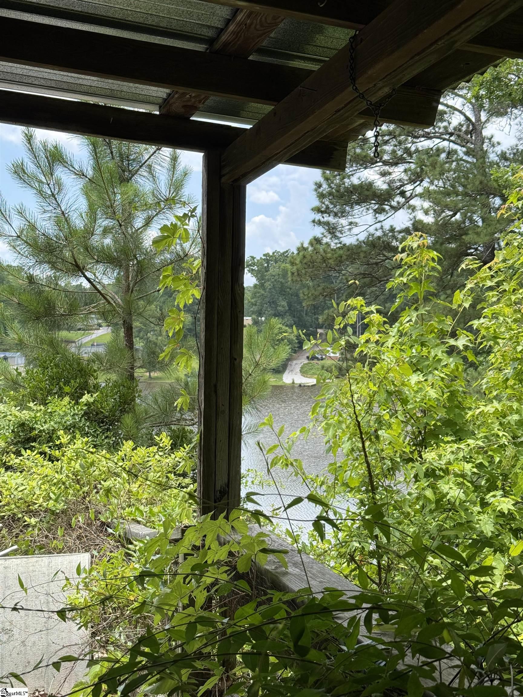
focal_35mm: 48
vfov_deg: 39.7
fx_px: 967
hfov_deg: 30.3
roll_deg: -0.1
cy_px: 348
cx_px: 262
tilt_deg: -1.4
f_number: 1.78
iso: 64
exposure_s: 1/1172
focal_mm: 6.76
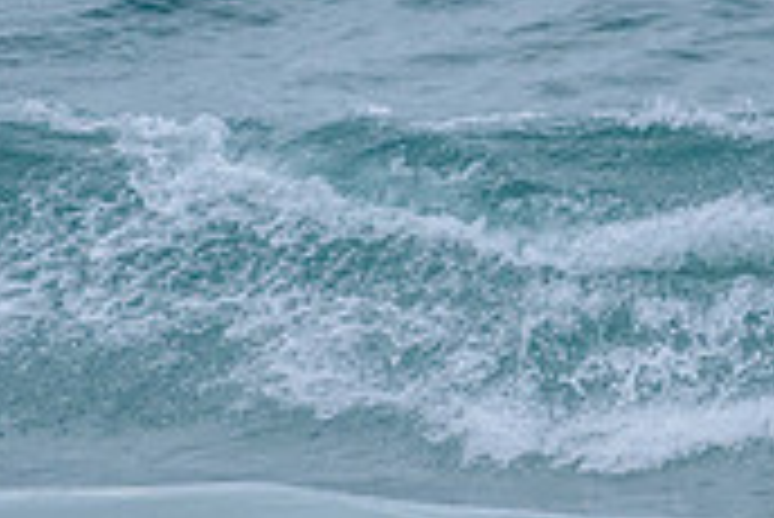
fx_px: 44455
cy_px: 141
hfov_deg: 1.0
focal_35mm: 2066
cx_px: 1286
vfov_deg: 0.7
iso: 1800
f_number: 5.6
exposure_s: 1/2000
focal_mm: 500
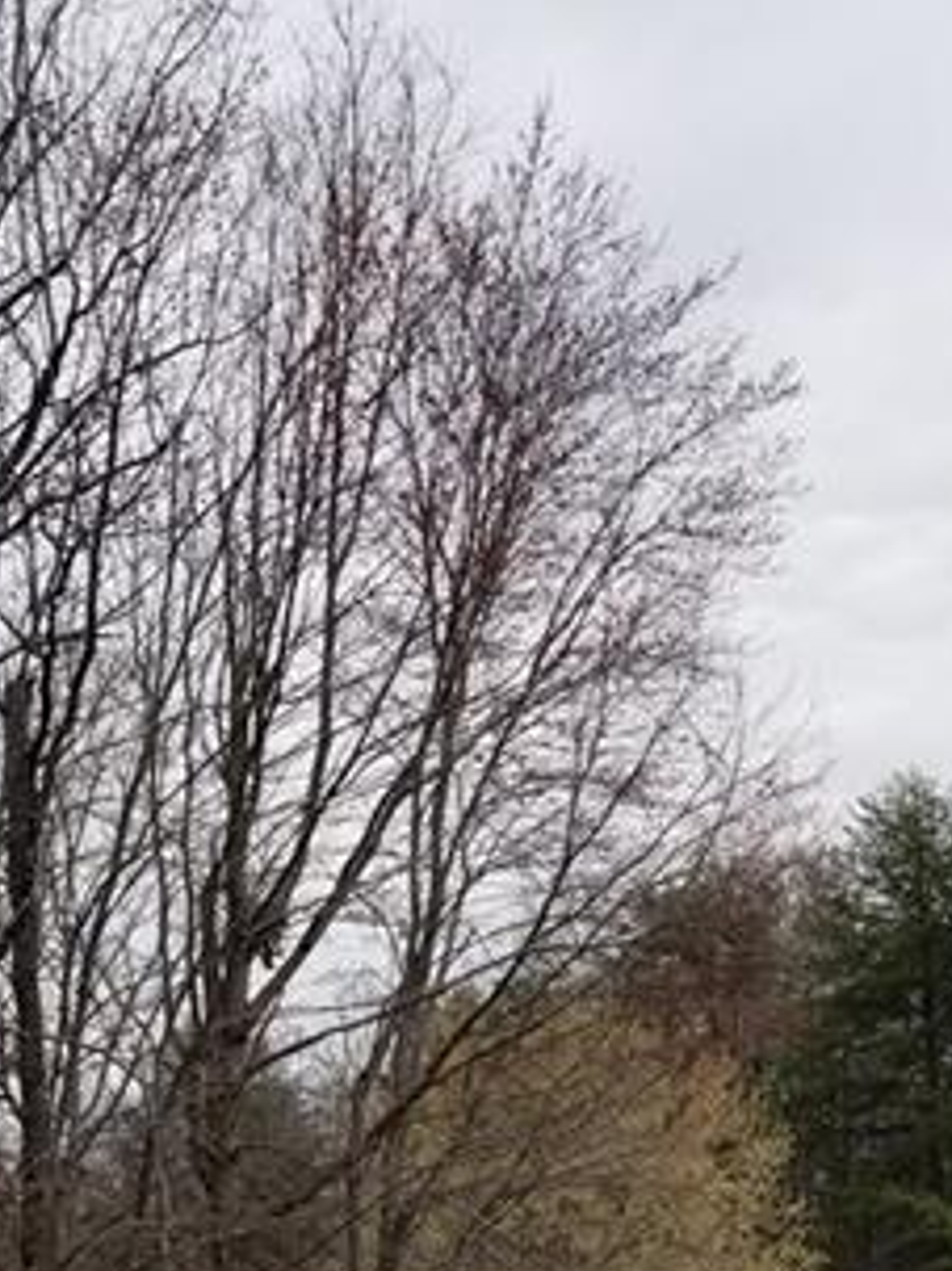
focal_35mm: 66
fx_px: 2422
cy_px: 1263
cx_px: -63
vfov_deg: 27.7
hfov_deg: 21.2
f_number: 1.7
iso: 50
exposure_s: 1/2160
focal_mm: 4.25
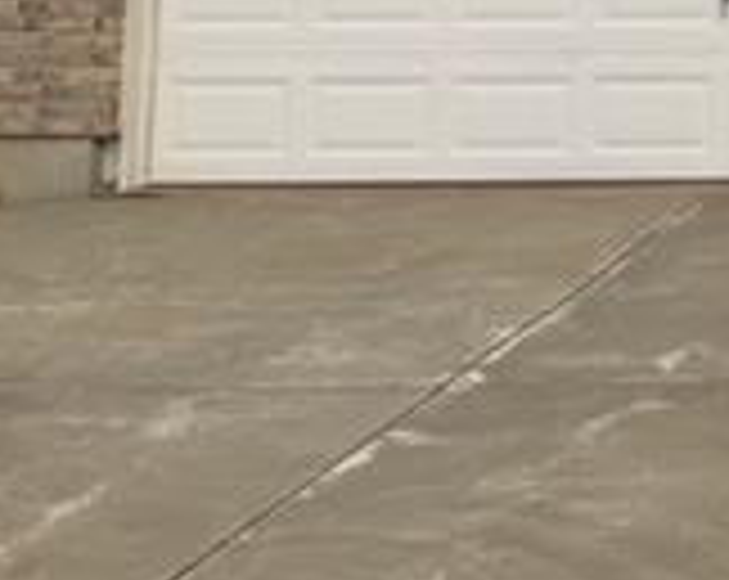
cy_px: -414
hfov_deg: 15.1
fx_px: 2412
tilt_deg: +8.5
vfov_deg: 12.7
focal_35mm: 112
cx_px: 1278
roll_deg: -0.4
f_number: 2.2
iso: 25
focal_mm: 4.15
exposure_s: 1/2079
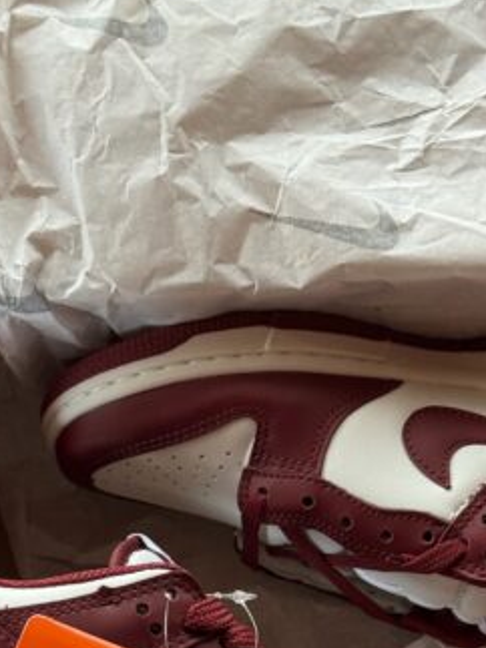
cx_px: 321
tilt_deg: -77.0
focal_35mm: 119
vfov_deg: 16.3
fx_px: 2229
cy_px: 616
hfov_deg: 12.4
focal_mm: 6.76
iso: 100
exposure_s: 1/92
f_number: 1.78
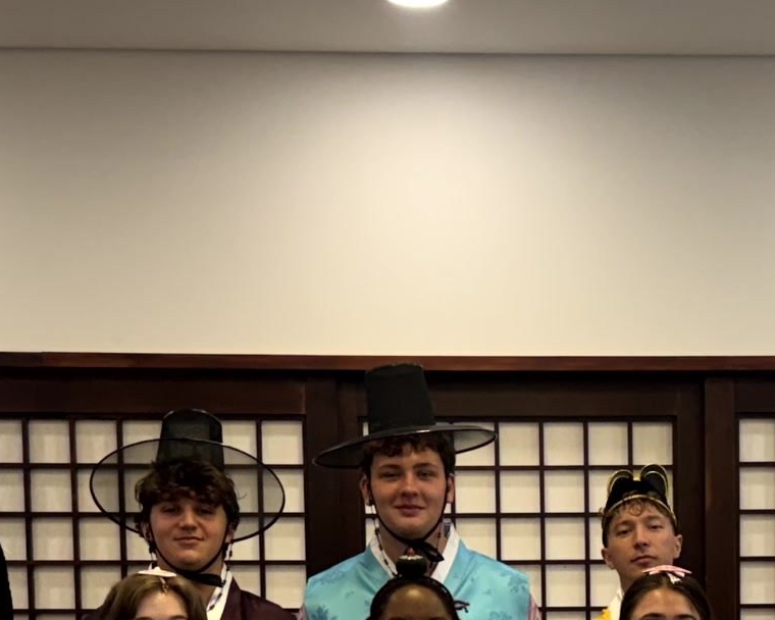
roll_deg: +0.7
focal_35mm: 91
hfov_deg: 20.8
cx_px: 629
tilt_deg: -3.0
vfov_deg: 16.0
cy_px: 811
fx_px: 2087
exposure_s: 1/60
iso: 250
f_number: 1.78
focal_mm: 6.76
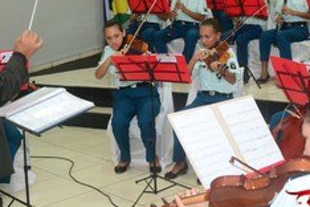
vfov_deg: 18.1
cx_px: 168
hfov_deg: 27.0
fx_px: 646
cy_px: 74
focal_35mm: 75
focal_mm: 26
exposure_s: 1/80
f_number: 3.8
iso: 1600
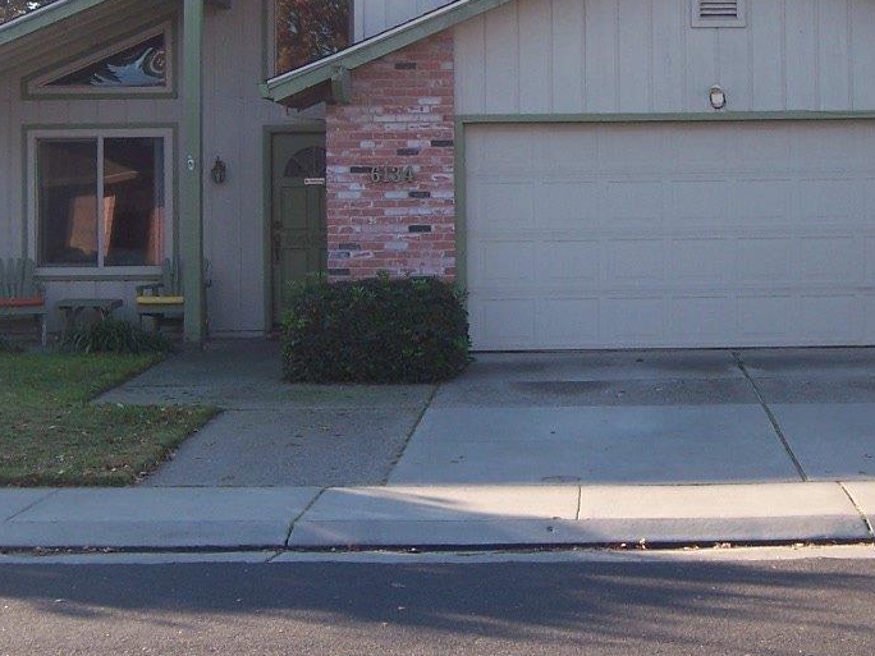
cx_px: 571
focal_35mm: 86
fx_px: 2174
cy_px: 160
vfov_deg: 17.1
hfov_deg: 22.7
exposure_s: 1/180
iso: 80
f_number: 4
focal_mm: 8.2
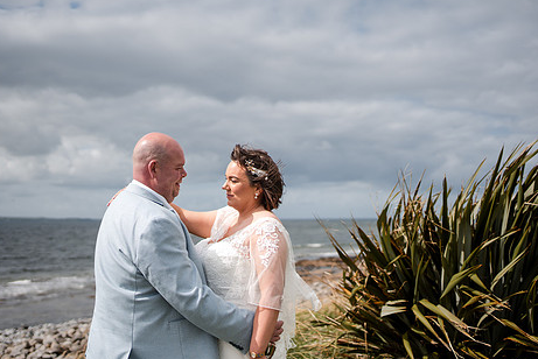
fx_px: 658
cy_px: 217
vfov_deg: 30.5
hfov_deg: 44.5
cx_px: 266
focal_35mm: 44
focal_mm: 35
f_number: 1.8
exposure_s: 1/8000
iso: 100
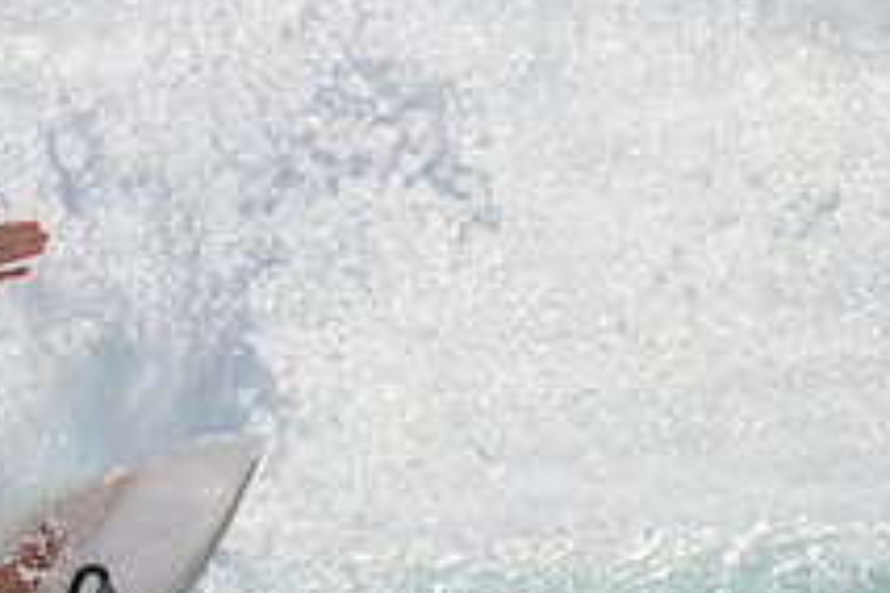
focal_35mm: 2365
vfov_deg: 0.6
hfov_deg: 0.9
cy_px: 524
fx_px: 58463
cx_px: 153
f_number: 11
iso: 640
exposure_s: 1/2000
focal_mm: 800
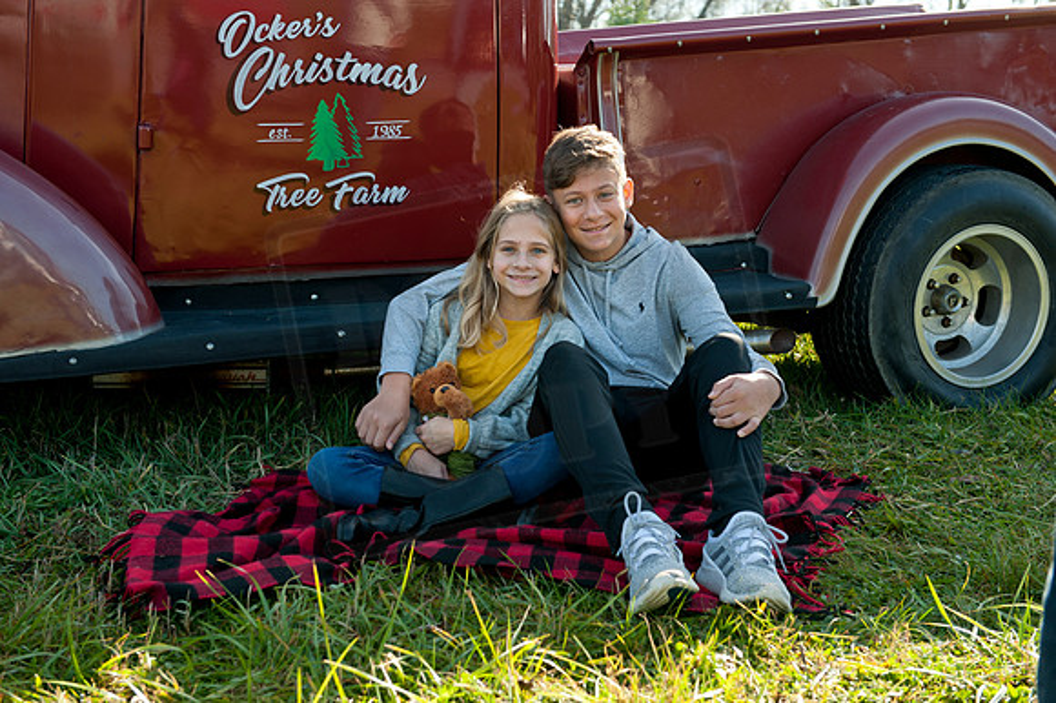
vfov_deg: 24.2
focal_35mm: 56
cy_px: 352
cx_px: 528
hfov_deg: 35.7
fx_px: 1642
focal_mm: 56
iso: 100
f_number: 5.6
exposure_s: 1/250
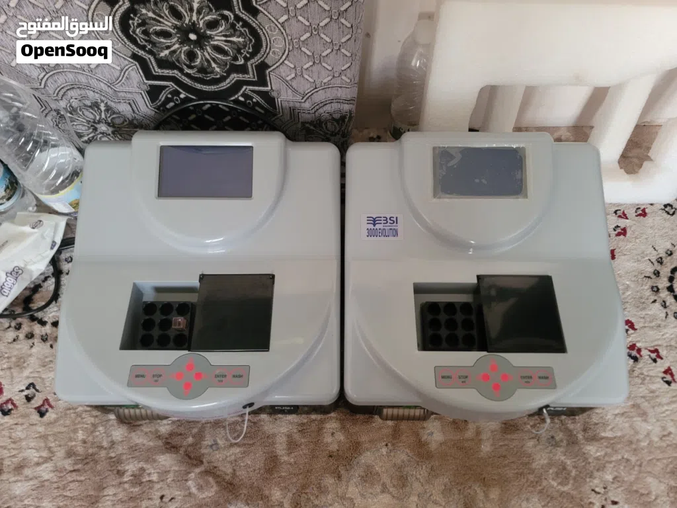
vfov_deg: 54.9
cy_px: 254
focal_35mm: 25
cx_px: 338
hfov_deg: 69.4
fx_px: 489
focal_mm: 7
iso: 640
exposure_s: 1/40
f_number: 1.8
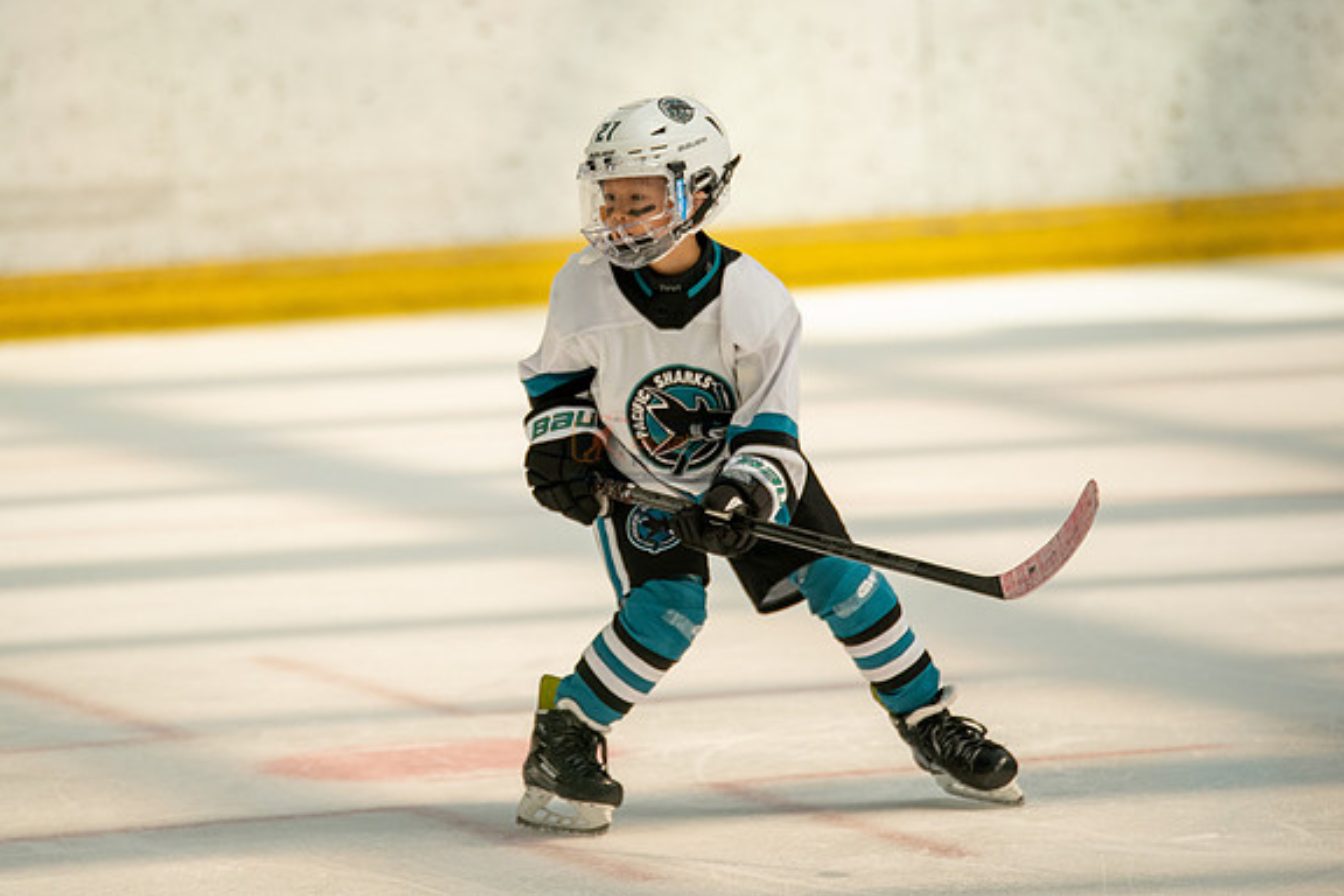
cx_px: 543
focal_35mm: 349
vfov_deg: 3.9
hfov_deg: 5.9
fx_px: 13028
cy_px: 341
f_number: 3.2
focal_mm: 274
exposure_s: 1/5000
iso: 1600
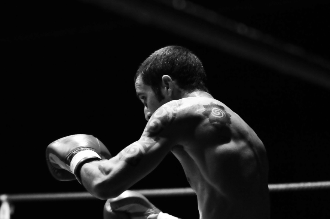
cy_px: 145
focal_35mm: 127
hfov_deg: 16.1
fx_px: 1163
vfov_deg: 10.8
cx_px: 80
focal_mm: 70
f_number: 2.8
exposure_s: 1/500
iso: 3200
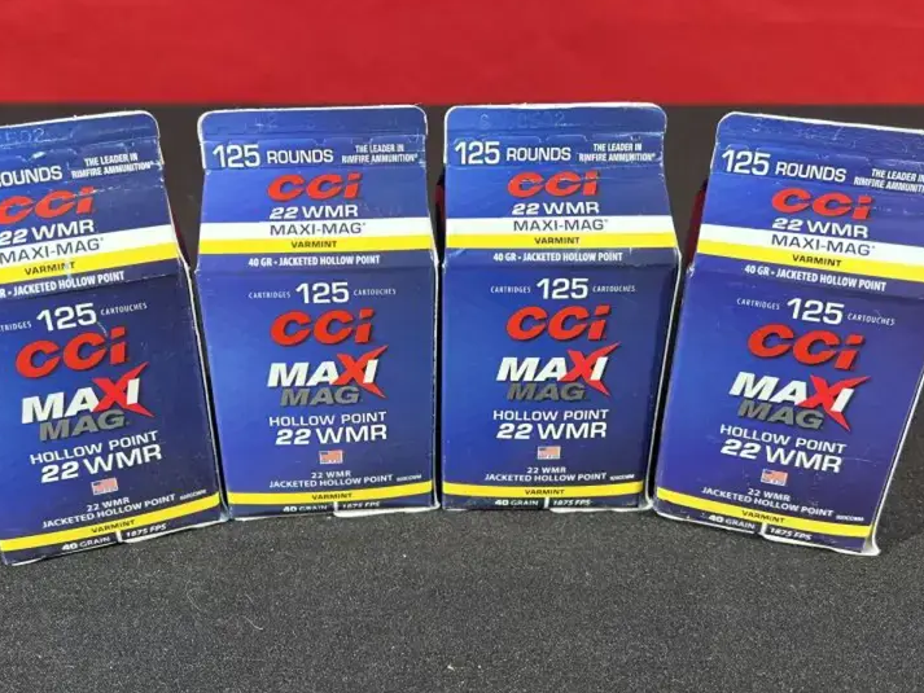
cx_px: 441
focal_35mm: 35
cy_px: 330
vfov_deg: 40.7
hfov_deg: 52.6
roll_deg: -0.6
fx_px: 934
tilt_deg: -31.5
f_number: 1.5
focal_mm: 5.7
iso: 100
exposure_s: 1/120
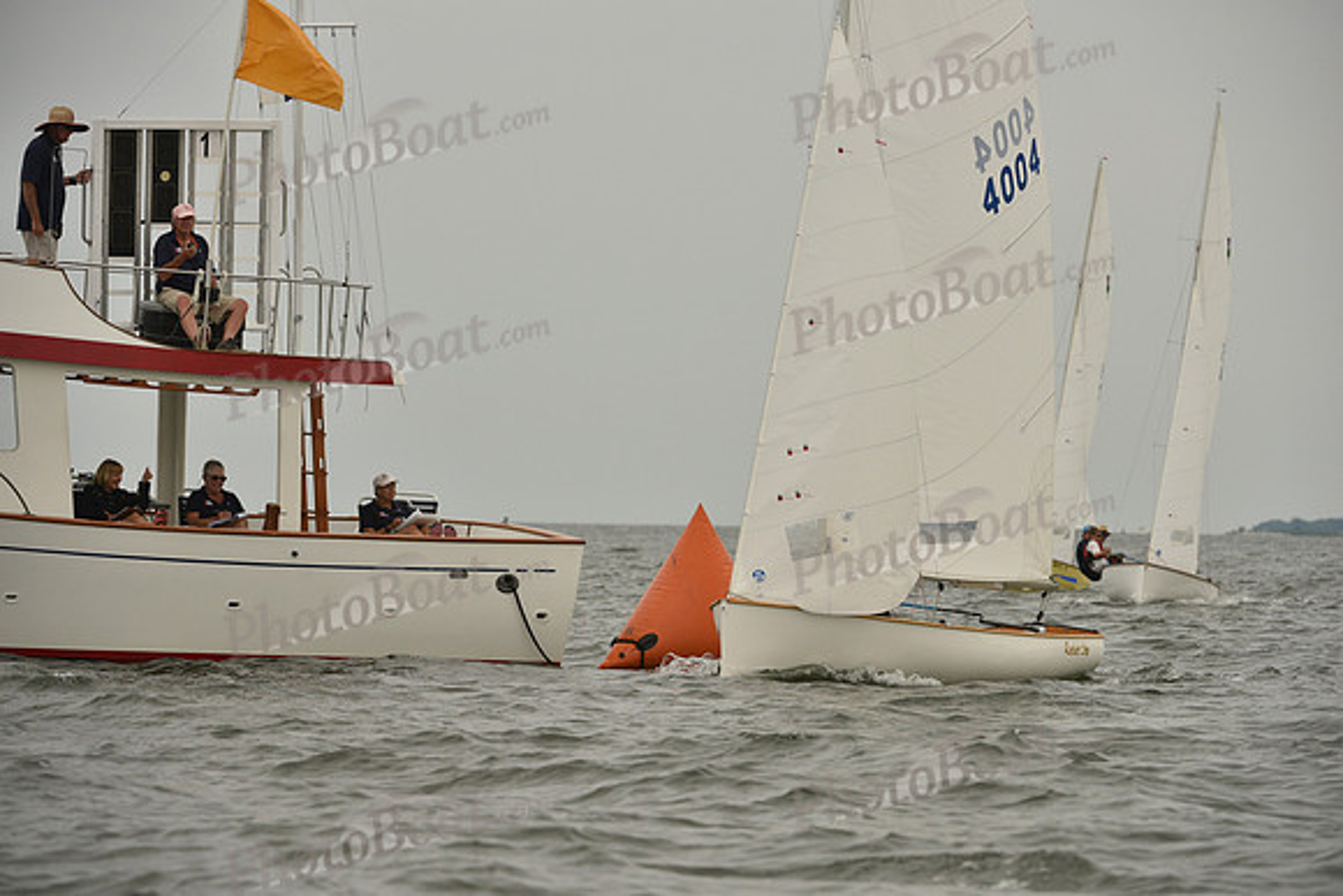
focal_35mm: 240
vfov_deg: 5.7
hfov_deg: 8.6
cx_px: 672
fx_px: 8955
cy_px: 448
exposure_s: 1/1000
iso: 400
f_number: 6.3
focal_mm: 240
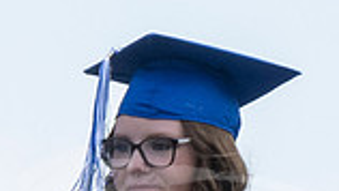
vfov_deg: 1.4
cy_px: 265
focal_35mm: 874
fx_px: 7859
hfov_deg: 2.5
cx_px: -331
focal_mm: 70
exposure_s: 1/250
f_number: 13
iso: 200
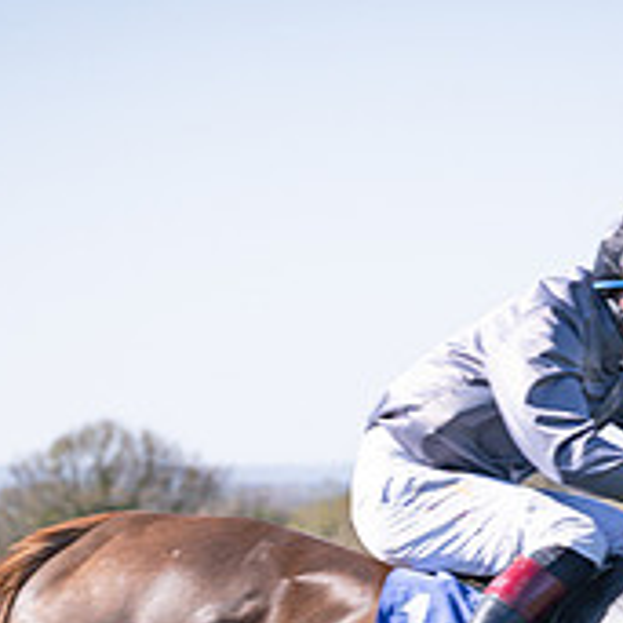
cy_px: 813
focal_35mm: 299
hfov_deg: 5.9
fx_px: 6088
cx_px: 96
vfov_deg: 5.8
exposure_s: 1/1600
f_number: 4
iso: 200
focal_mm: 70
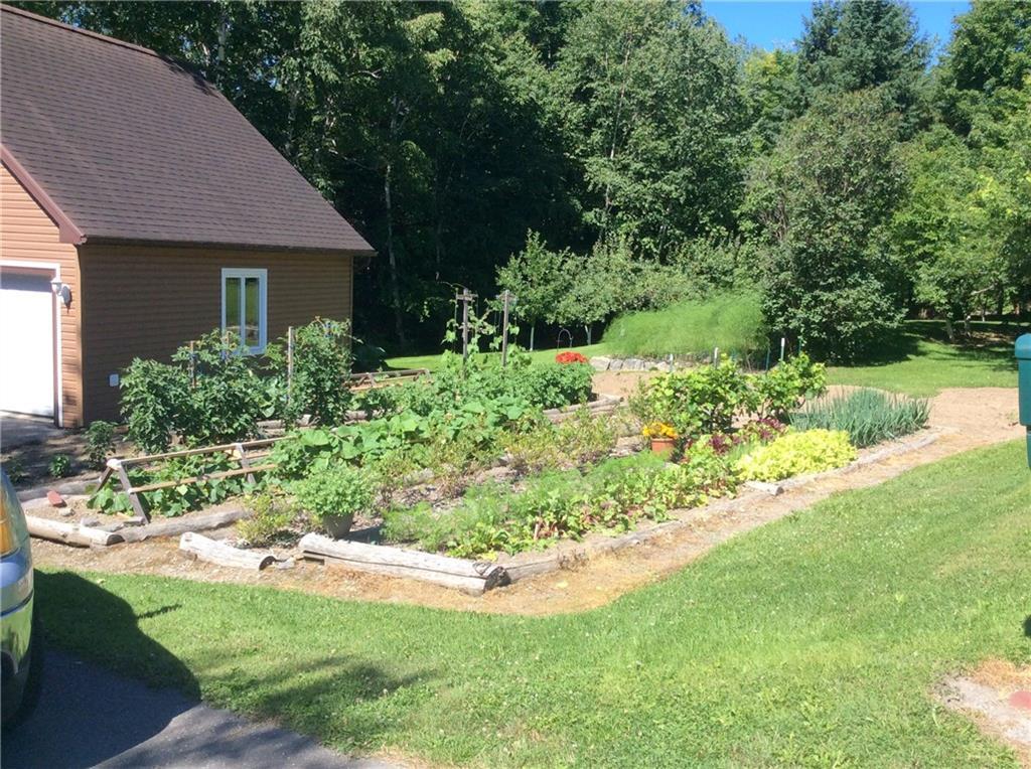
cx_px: 516
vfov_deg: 44.0
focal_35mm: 32
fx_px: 951
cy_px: 384
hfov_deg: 56.9
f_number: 2.4
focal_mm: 3.3
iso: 32
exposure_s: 1/733
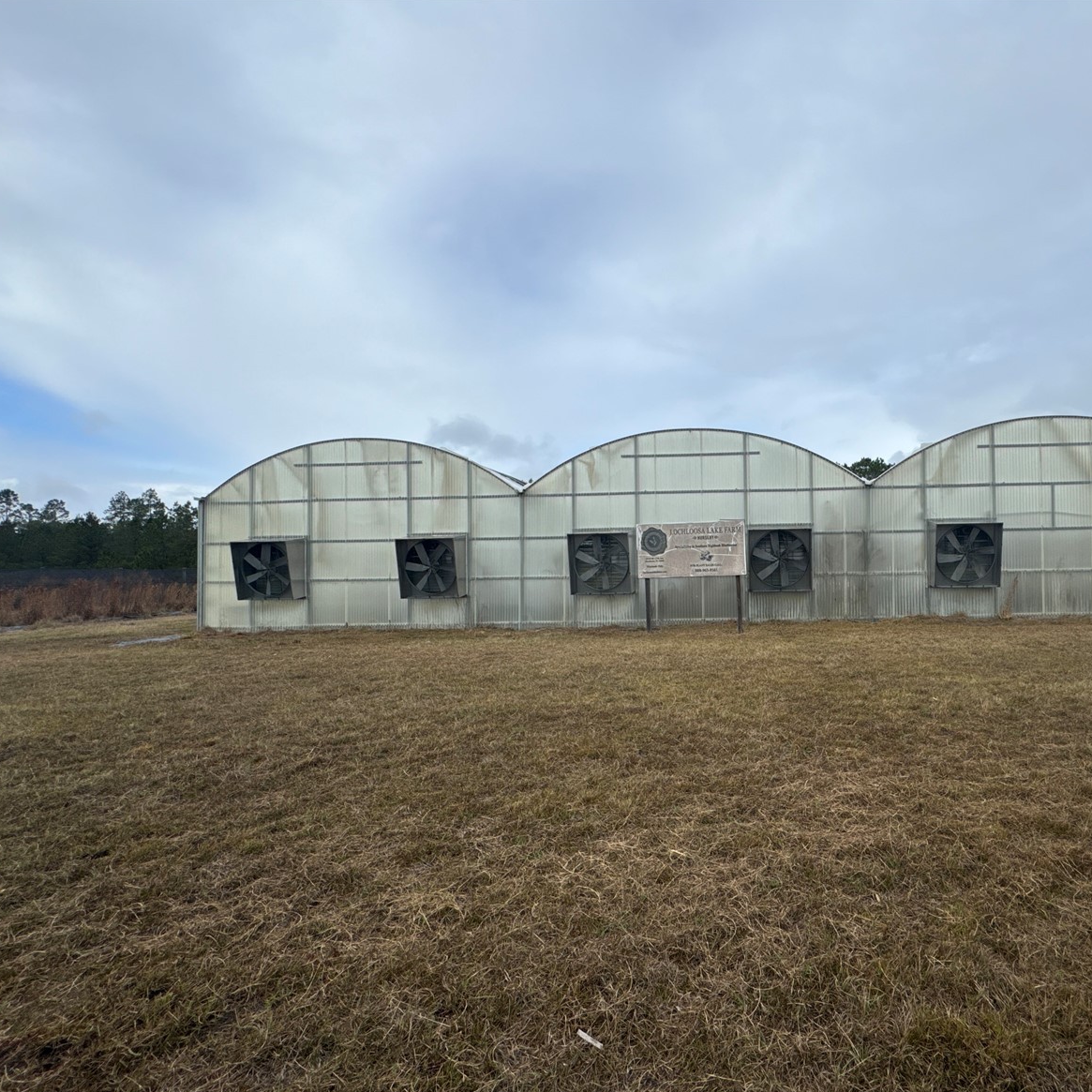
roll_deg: +0.8
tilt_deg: +1.0
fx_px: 607
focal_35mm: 17
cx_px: 722
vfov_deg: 84.0
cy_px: 559
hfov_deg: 81.3
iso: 50
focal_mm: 2.22
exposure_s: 1/1672
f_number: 2.2
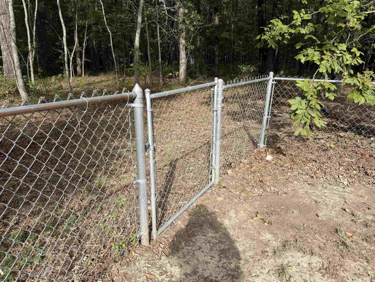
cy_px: 141
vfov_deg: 56.8
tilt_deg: -17.0
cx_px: 188
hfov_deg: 71.6
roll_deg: +1.6
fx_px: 260
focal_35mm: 24
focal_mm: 6.76
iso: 80
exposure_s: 1/1727
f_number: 1.78
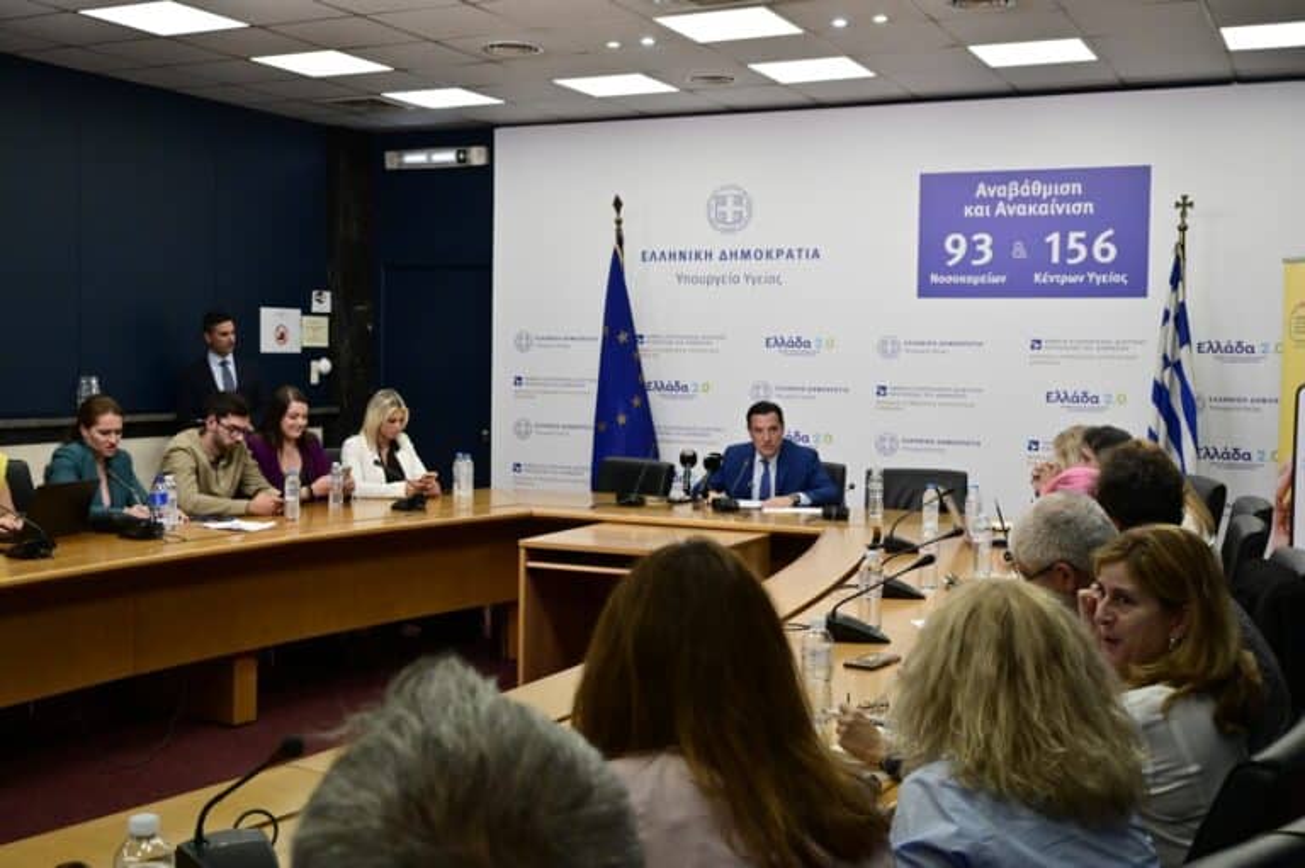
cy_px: 434
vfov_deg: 33.4
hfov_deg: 48.5
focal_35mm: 40
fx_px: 1449
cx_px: 652
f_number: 9
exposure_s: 1/200
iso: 4000
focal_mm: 40
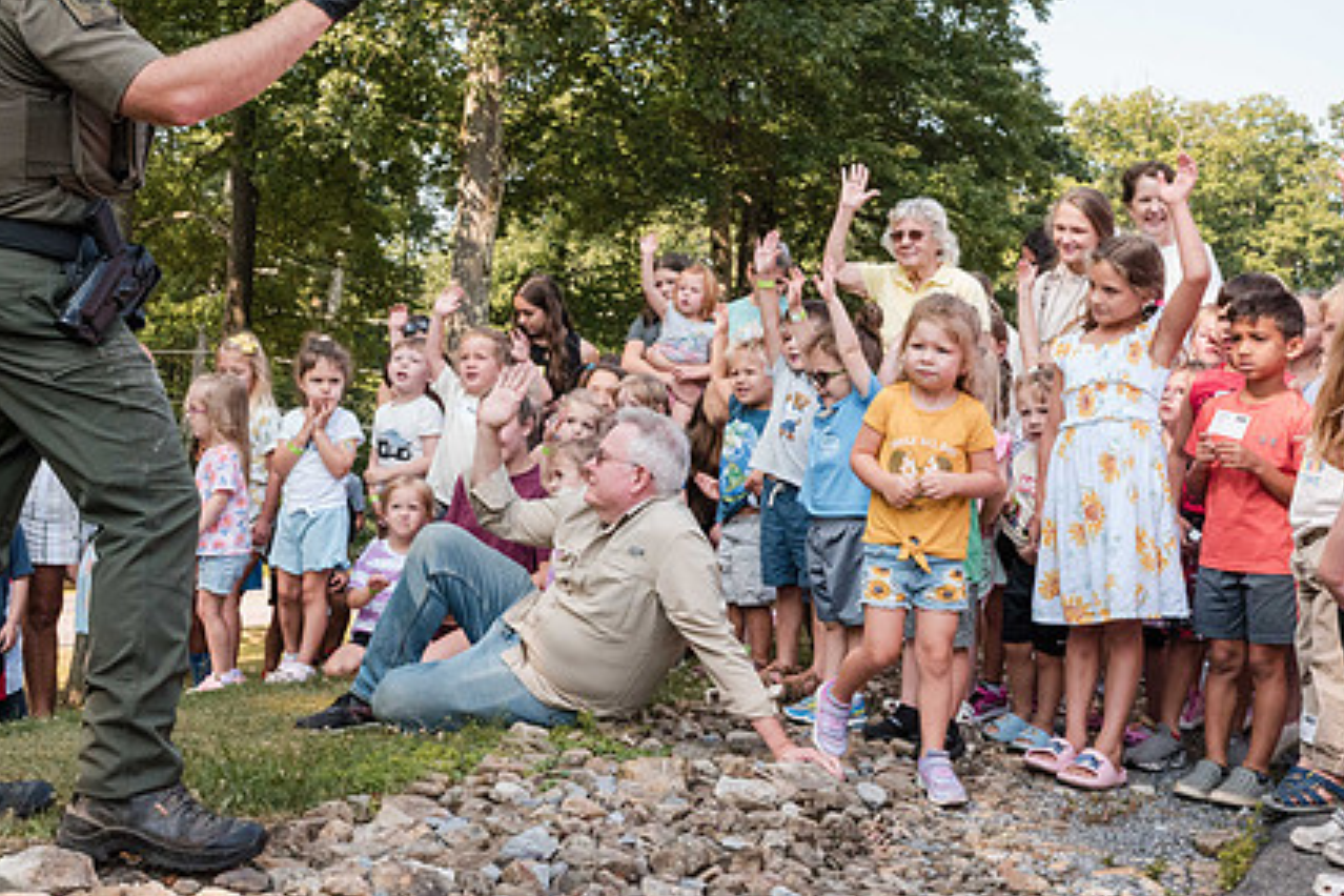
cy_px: 391
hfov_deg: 39.4
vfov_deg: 27.0
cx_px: 518
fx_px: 1867
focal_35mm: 50
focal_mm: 35
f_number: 16
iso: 6400
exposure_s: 1/1000
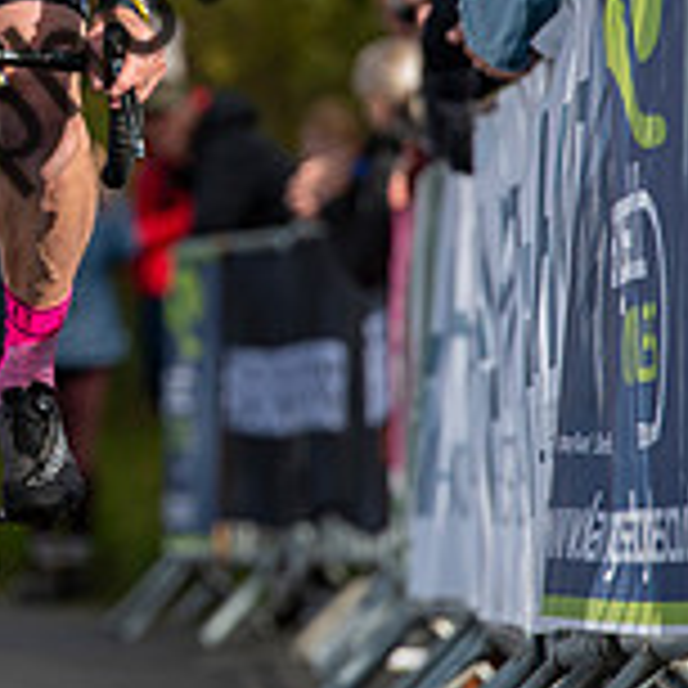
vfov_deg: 2.9
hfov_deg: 2.9
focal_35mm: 610
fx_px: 13717
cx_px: -76
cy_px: 180
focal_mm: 190
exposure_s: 1/2500
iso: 250
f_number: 4.5
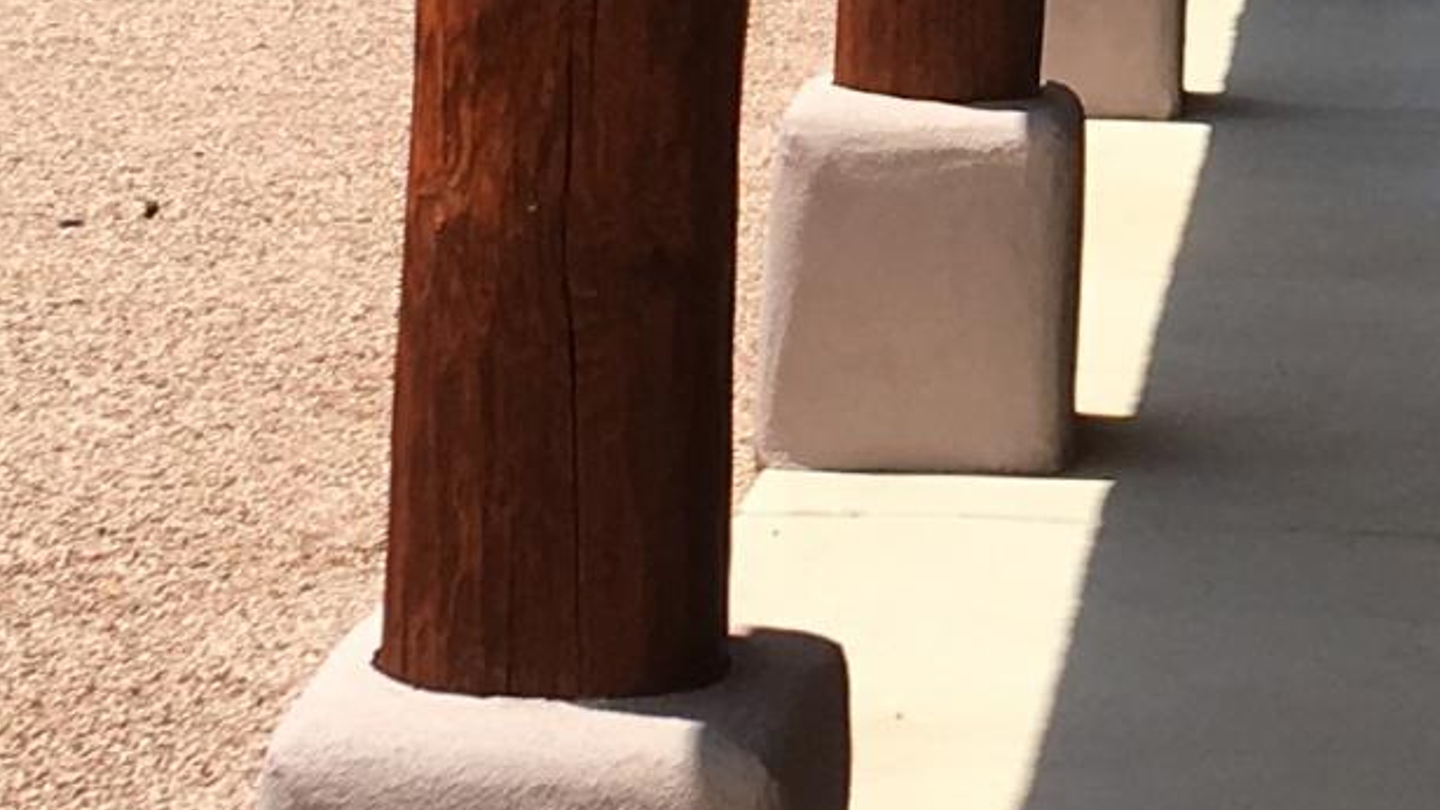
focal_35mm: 154
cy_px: -344
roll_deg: -2.0
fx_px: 5880
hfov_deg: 13.7
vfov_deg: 7.8
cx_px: 1468
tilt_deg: -1.4
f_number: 2.2
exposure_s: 1/1637
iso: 25
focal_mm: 4.15
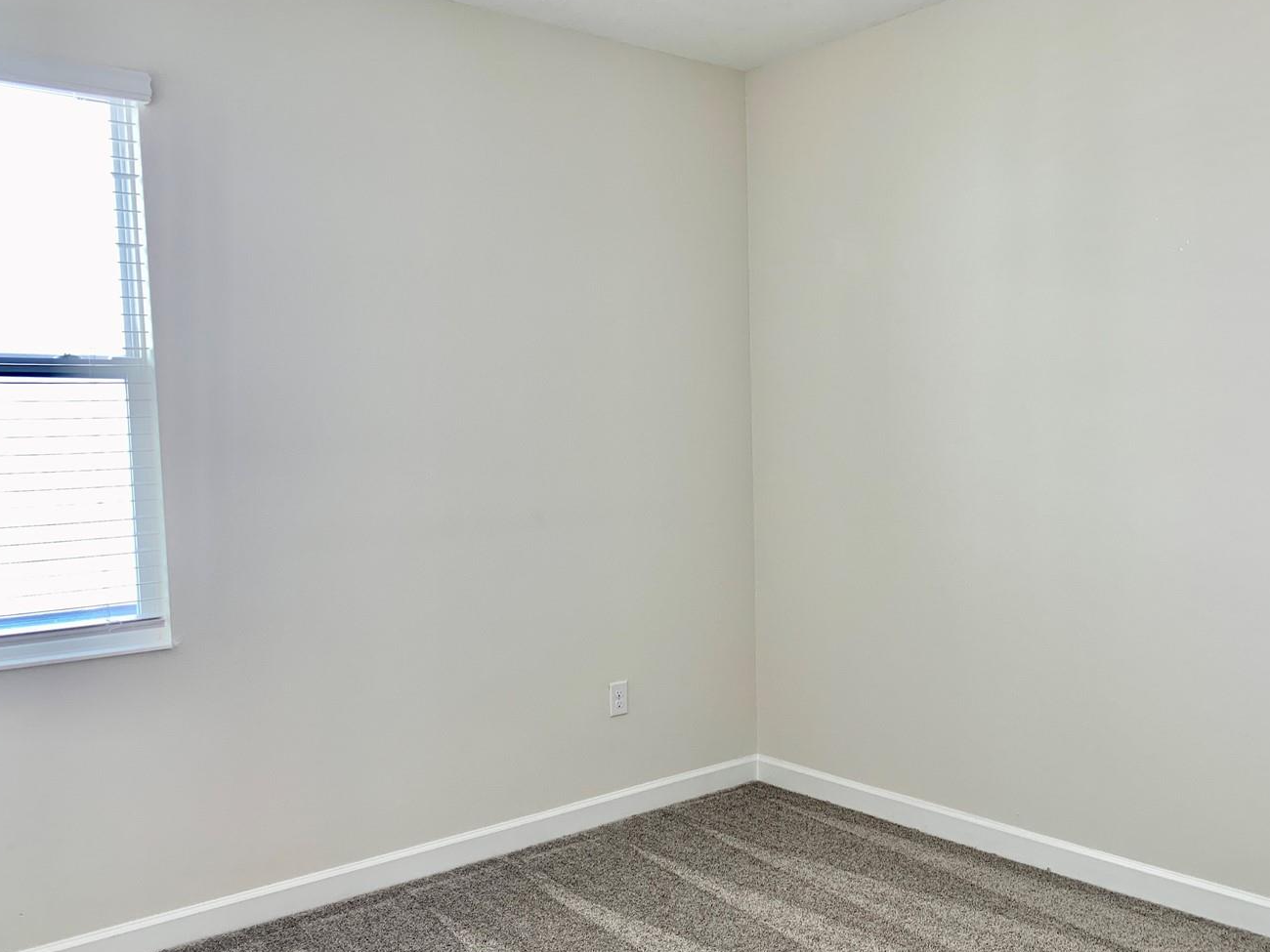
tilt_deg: -4.8
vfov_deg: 44.1
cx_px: 722
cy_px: 542
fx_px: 1174
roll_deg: +0.3
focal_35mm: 32
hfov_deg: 56.6
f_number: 1.8
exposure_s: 1/120
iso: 80
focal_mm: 4.25
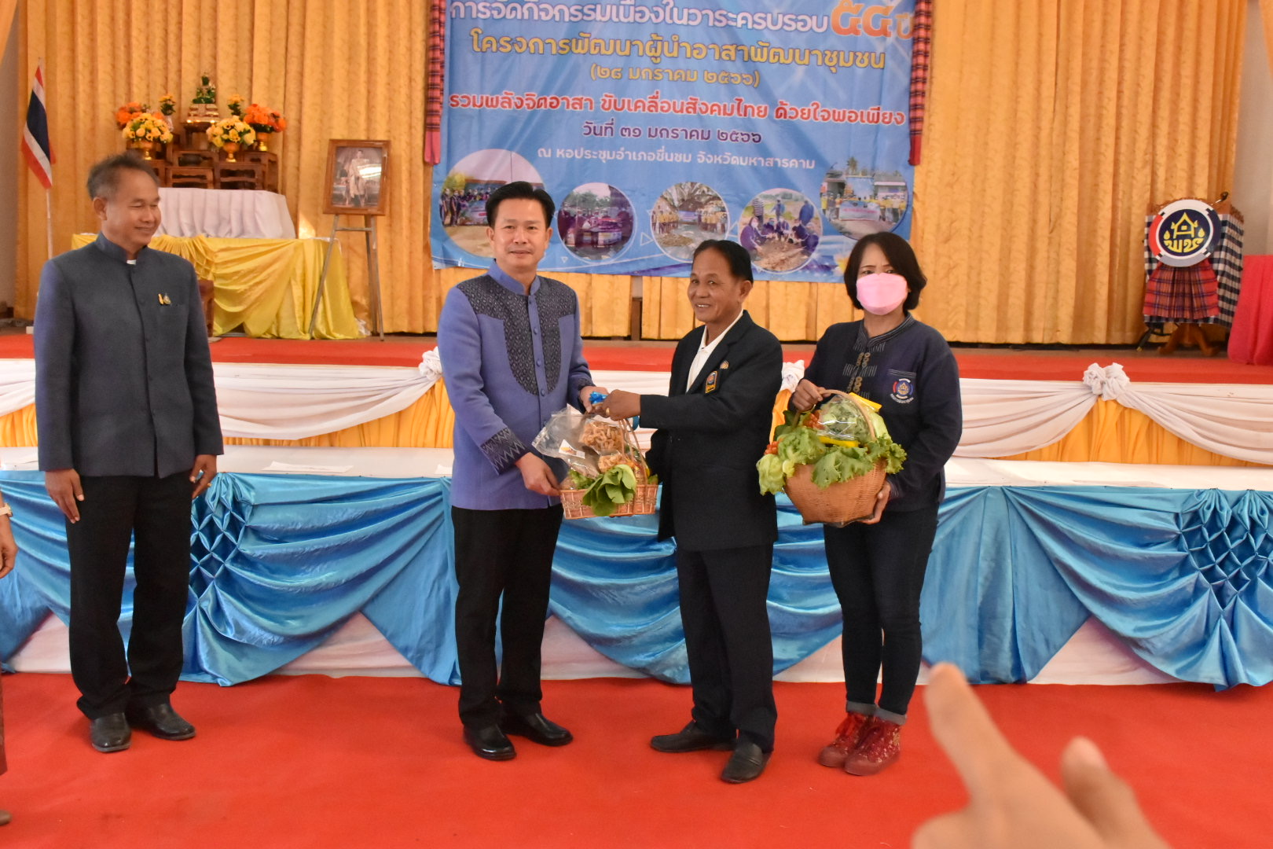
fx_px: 1379
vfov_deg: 34.2
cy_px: 424
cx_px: 636
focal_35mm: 39
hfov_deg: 49.6
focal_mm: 26
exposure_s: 1/200
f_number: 7.1
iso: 4000
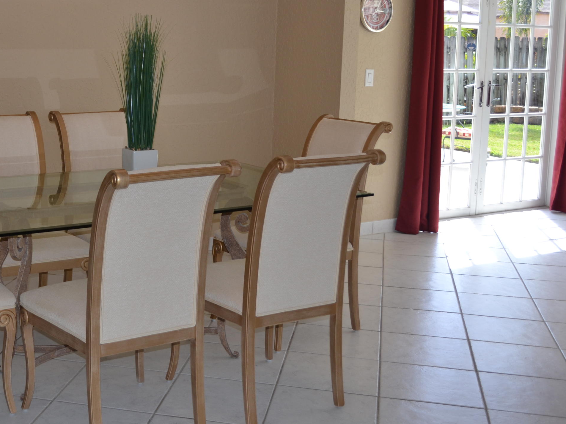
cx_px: 149
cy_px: 140
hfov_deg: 37.4
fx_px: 818
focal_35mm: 50
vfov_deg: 28.9
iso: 200
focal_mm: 22
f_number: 4
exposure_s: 1/125
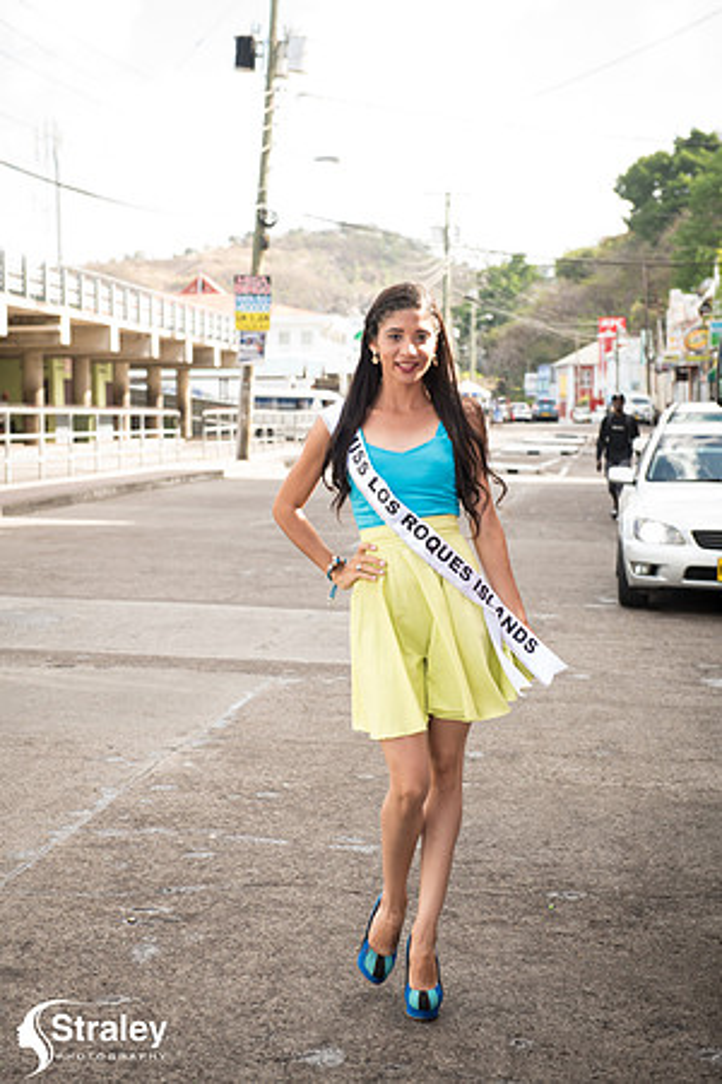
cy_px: 542
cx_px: 361
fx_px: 2106
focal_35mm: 70
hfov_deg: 19.5
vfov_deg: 28.8
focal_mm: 70
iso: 200
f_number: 5.6
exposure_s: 1/125
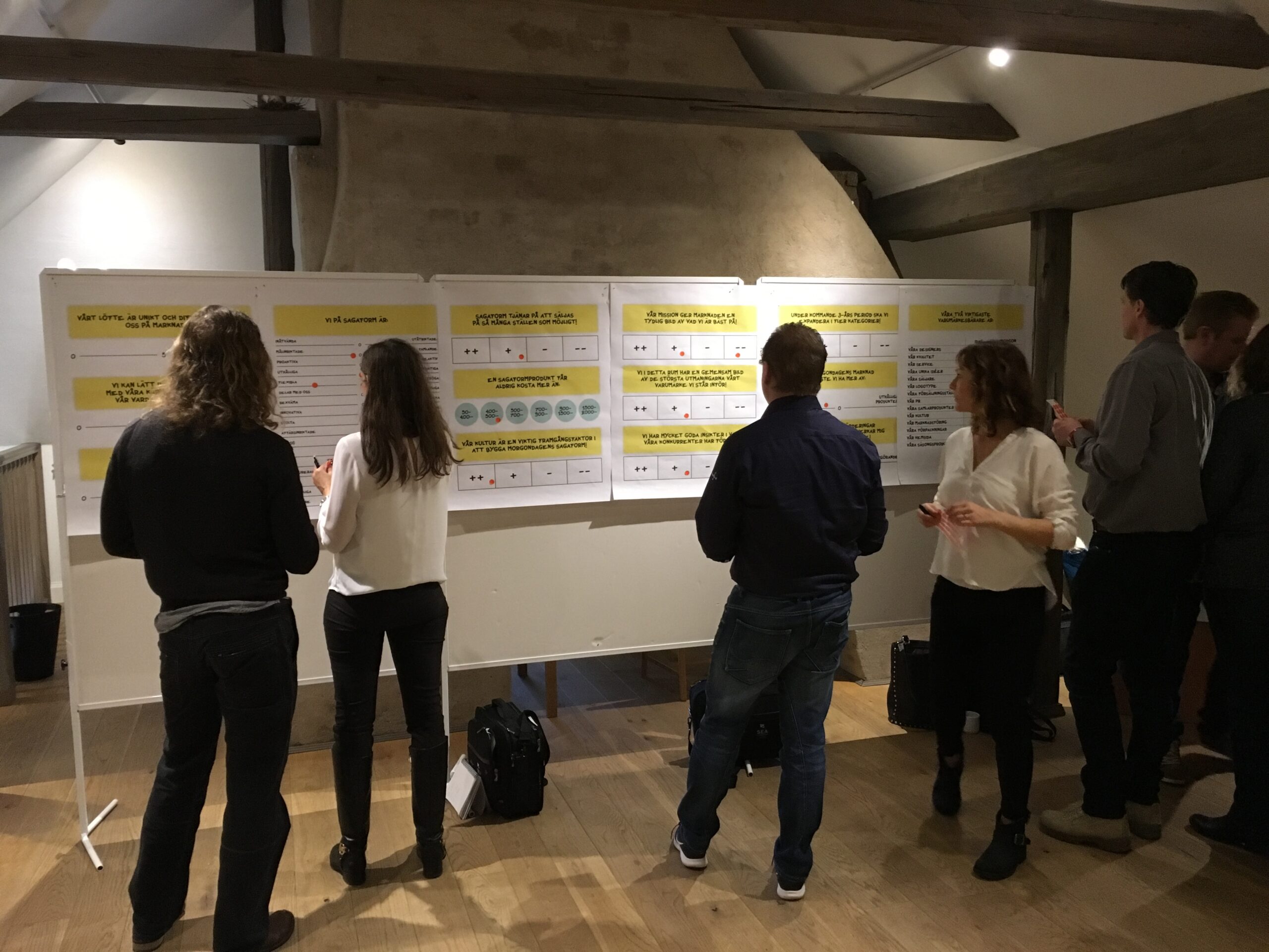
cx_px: 634
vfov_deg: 48.2
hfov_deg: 61.7
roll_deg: +1.2
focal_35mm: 29
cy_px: 476
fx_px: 1063
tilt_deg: -6.5
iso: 250
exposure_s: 1/17
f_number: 2.2
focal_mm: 4.15
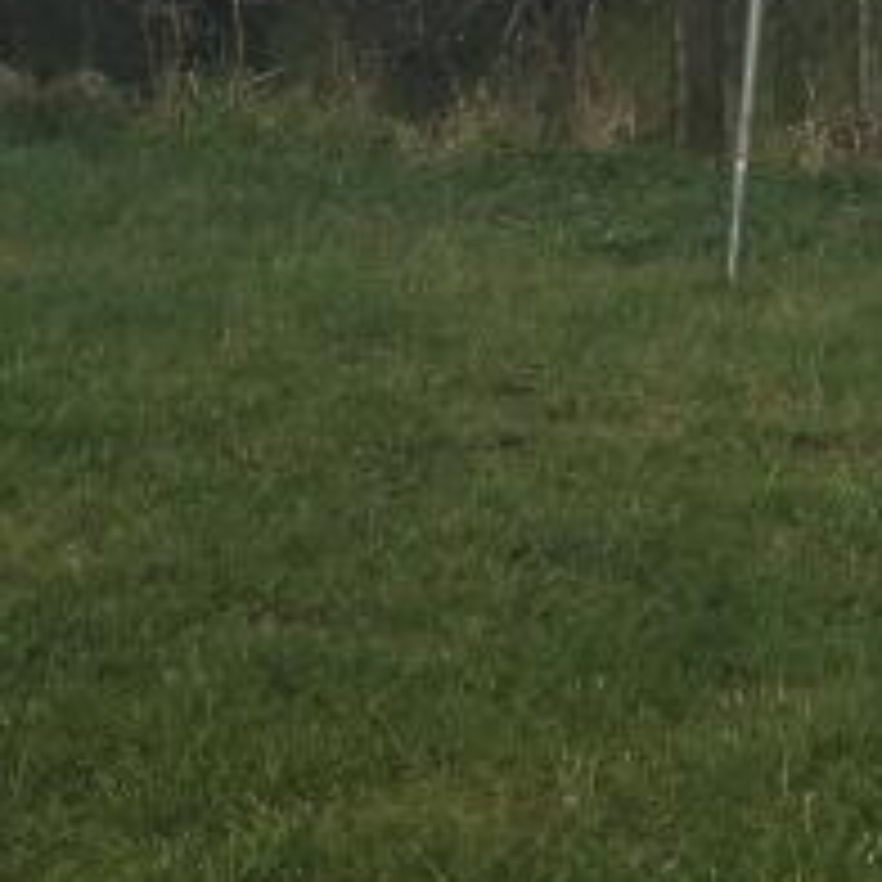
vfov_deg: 12.9
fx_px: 3863
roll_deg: +2.1
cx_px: 32
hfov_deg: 12.9
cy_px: 76
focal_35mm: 134
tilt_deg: -9.3
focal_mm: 4.15
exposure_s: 1/927
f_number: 2.2
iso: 25
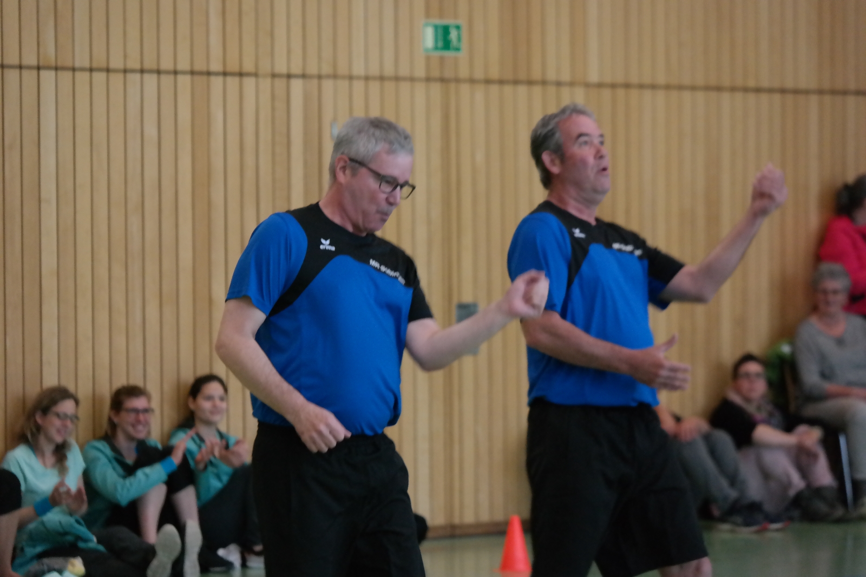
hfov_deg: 10.3
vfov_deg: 6.9
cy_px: 288
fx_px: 4810
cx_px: 433
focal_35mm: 200
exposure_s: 1/160
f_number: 5
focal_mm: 130
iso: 3200
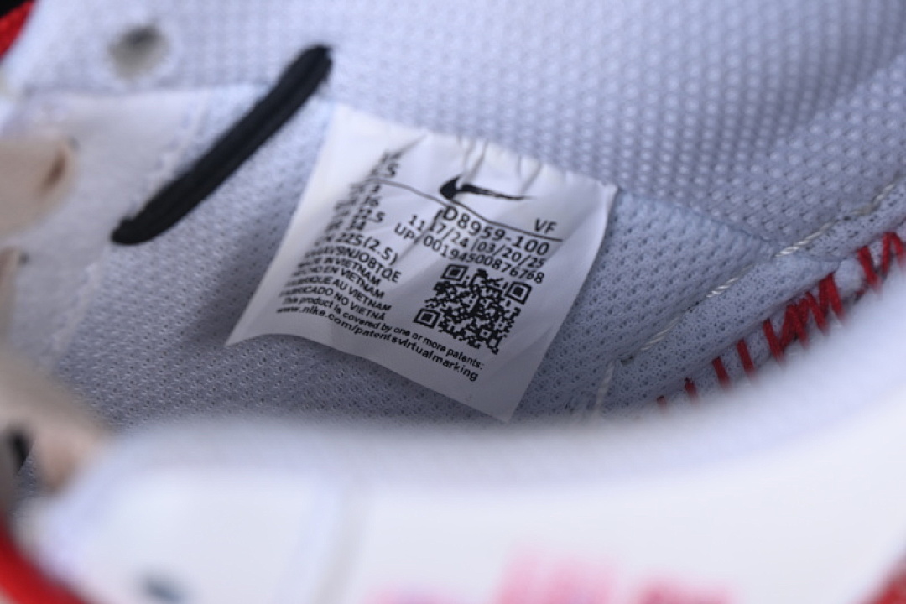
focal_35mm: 75
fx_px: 1887
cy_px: 302
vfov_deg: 18.2
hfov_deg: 27.0
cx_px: 453
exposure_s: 1/100
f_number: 7.1
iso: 160
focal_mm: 50
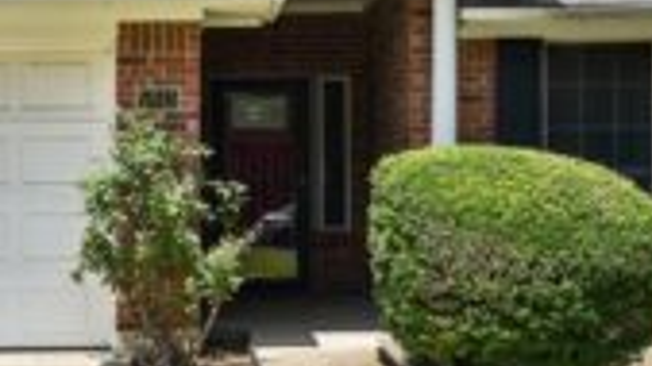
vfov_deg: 15.5
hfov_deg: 26.9
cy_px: 154
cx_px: 193
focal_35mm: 78
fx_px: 1348
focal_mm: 21
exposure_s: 1/400
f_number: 8
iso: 100
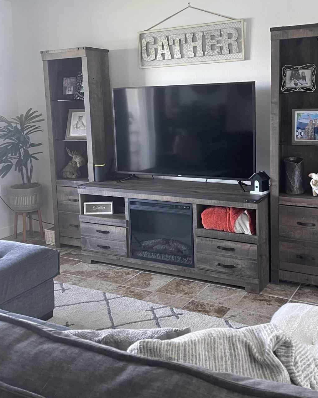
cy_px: 157
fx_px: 471
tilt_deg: -5.9
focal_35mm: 40
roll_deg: +1.8
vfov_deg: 45.5
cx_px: 171
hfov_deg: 37.3
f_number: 1.6
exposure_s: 1/60
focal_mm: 5.1
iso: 400
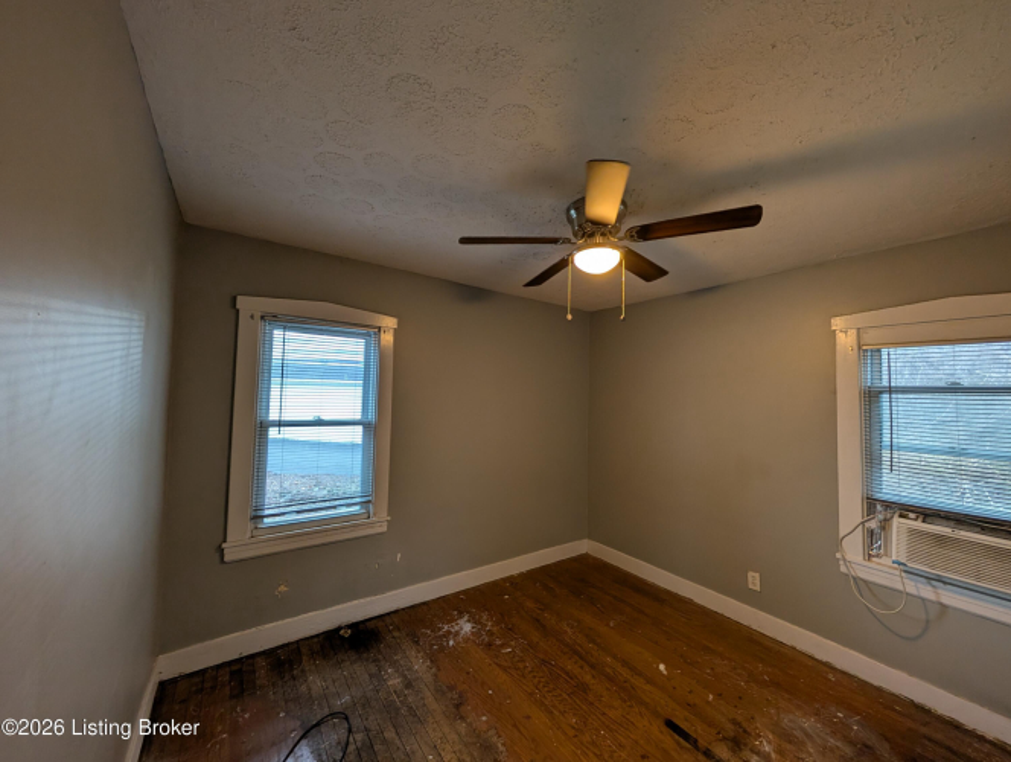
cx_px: 506
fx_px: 351
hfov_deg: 110.5
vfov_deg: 94.6
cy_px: 381
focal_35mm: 12
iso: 107
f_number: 1.7
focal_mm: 2.02
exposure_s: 1/40
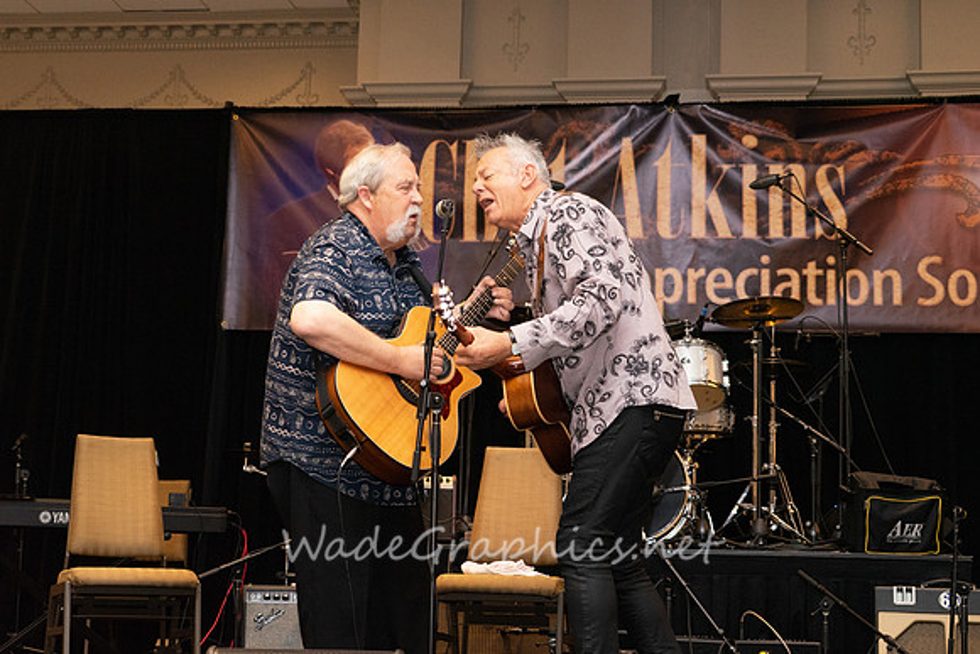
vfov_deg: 20.9
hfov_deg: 31.0
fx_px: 1770
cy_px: 327
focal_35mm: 65
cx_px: 490
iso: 4000
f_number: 5
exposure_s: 1/200
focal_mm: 65
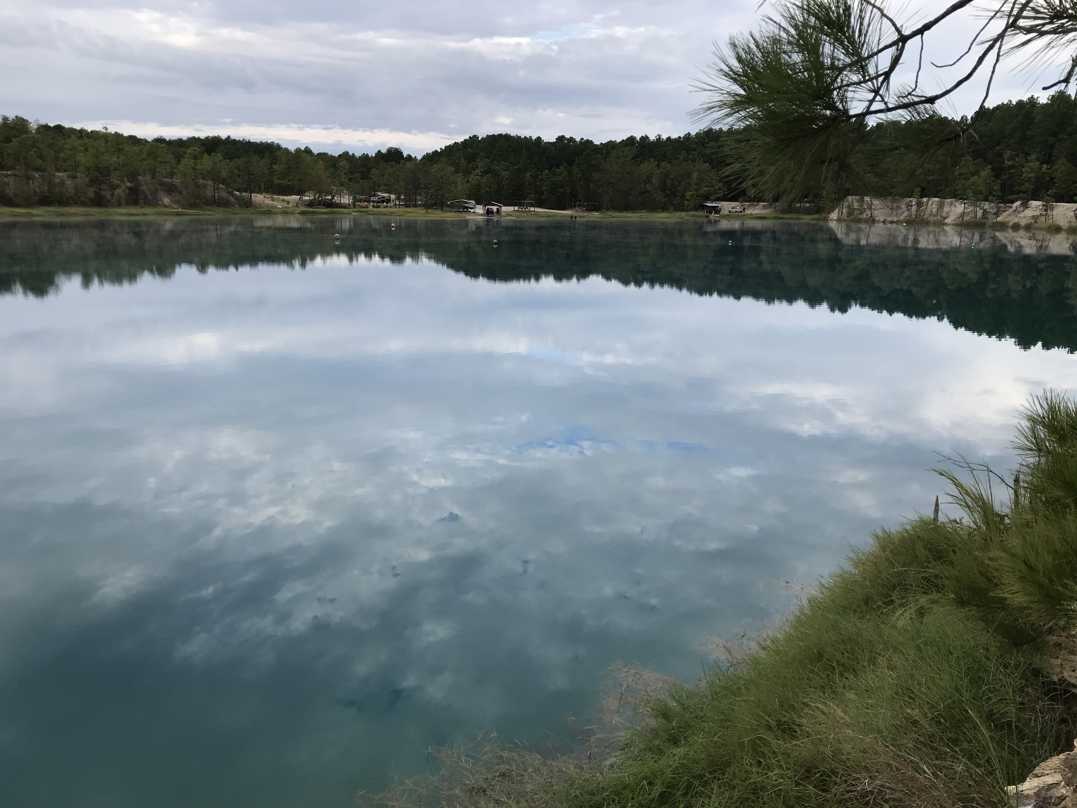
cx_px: 538
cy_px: 404
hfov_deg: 63.4
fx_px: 871
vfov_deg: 49.7
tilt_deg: -12.2
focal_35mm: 28
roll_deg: -0.3
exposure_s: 1/833
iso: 20
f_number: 1.8
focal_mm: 3.99
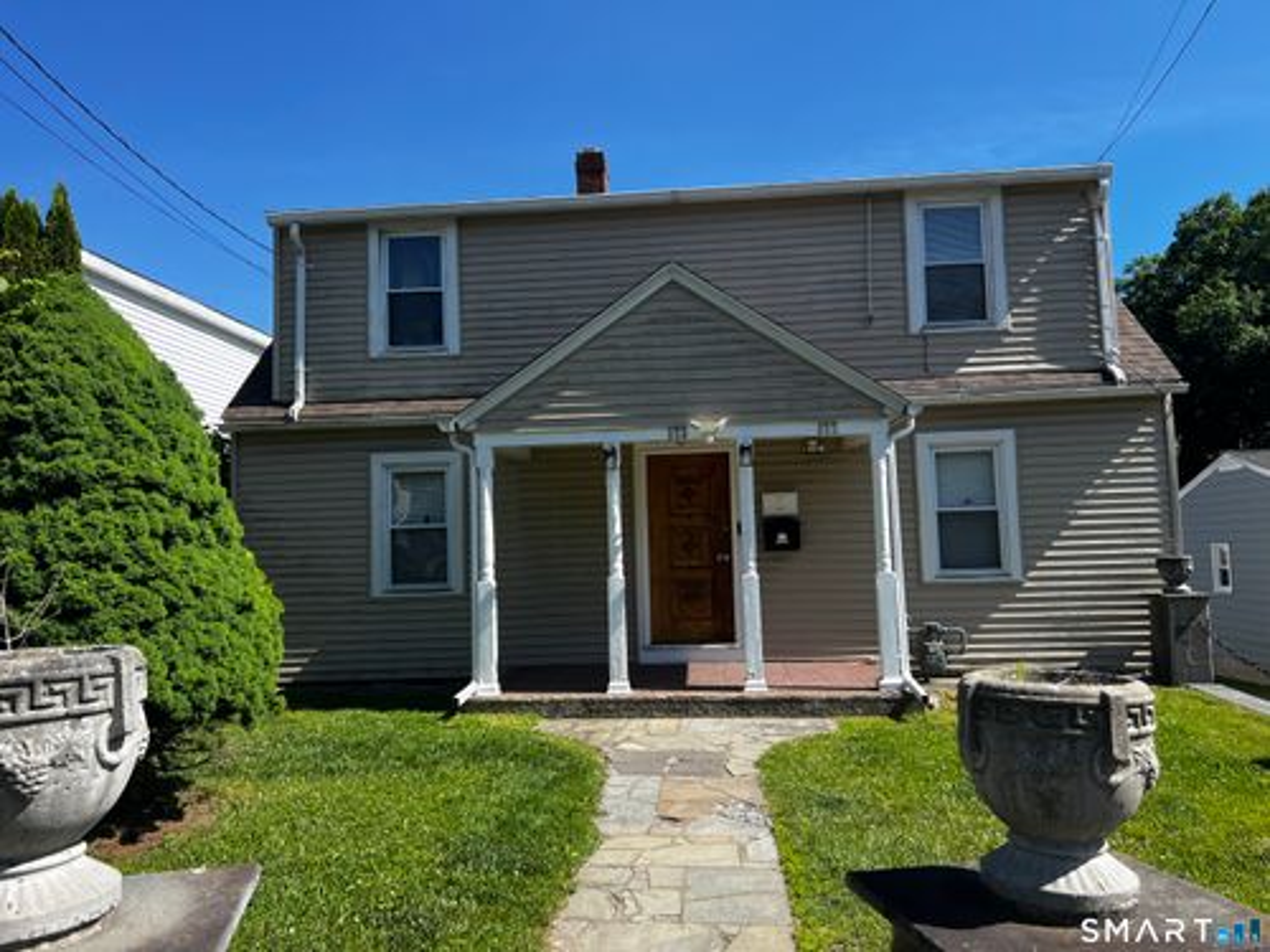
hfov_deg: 67.3
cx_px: 635
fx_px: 954
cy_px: 476
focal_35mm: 26
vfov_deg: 53.1
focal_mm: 5.7
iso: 50
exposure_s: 1/2353
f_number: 1.5
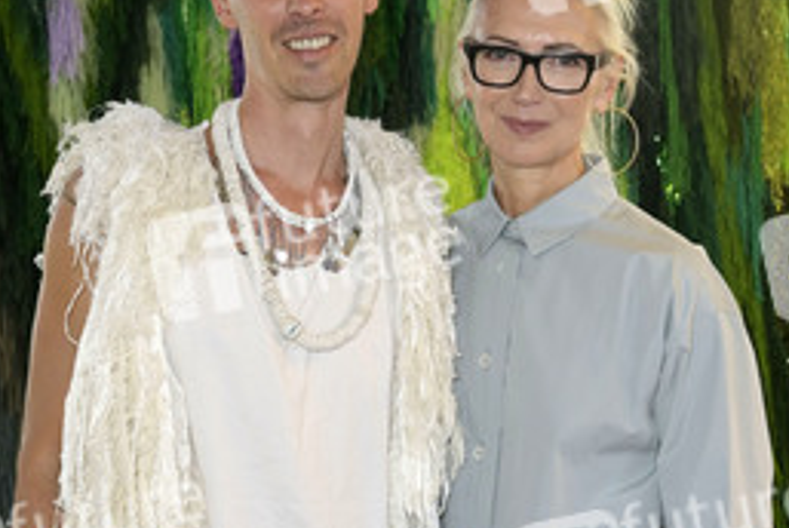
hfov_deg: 33.9
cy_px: 402
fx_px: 1295
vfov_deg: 22.8
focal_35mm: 59
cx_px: 393
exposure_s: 1/200
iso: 1250
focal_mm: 38
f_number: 7.1
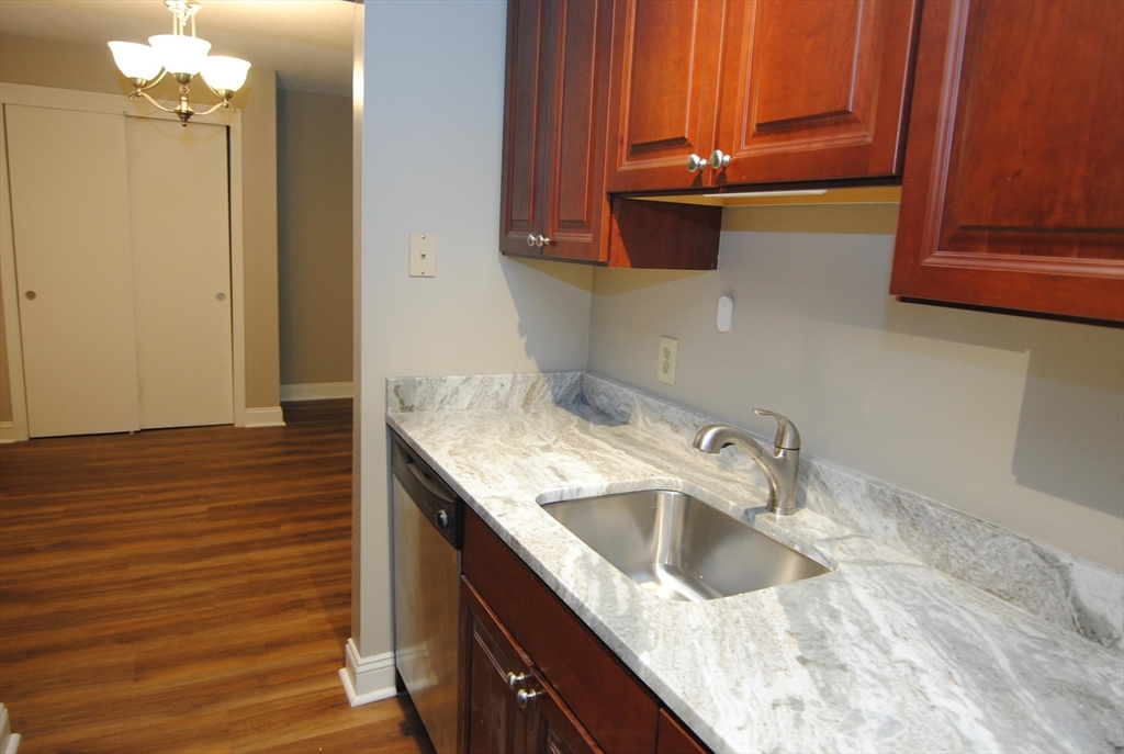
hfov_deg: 77.2
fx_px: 704
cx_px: 562
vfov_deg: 56.4
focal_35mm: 22
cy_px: 377
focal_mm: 15
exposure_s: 1/30
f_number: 2.8
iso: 320
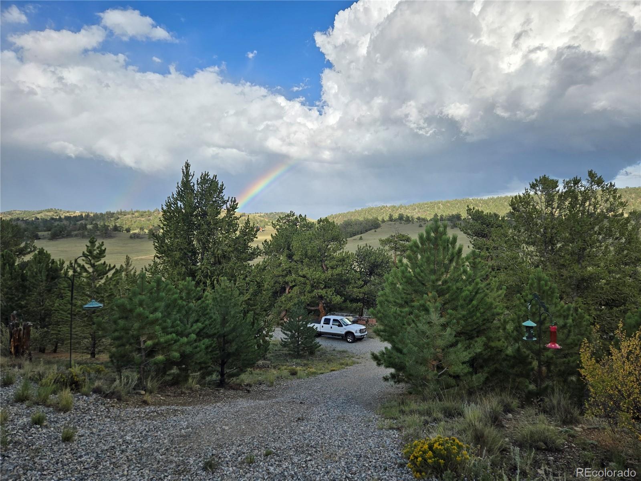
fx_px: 426
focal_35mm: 23
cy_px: 240
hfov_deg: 73.9
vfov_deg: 58.9
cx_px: 320
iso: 25
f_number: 1.8
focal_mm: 5.4
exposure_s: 1/2643
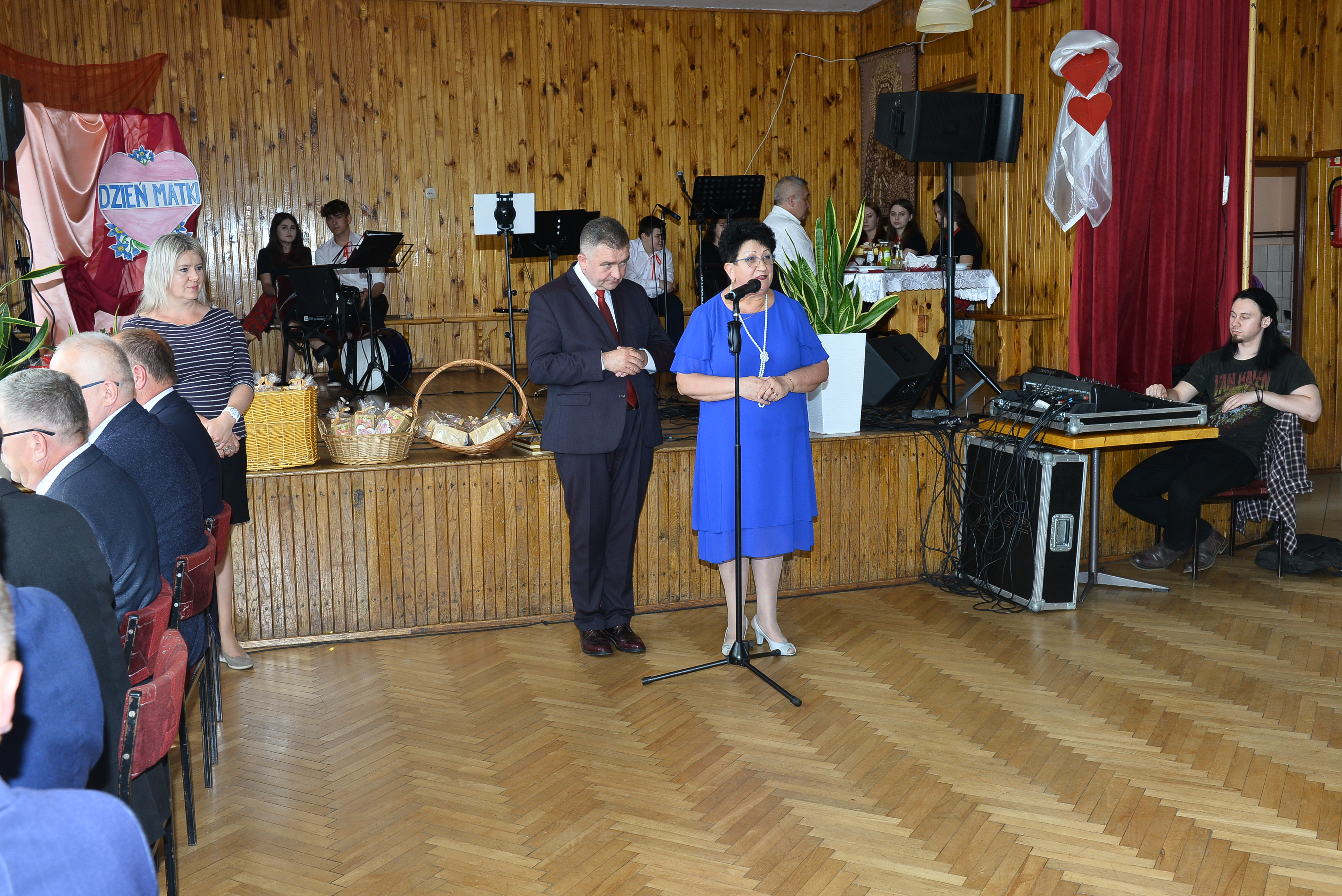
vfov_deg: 36.9
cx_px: 679
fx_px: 1342
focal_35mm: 36
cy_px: 438
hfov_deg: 53.1
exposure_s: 1/60
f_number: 8
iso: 800
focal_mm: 35
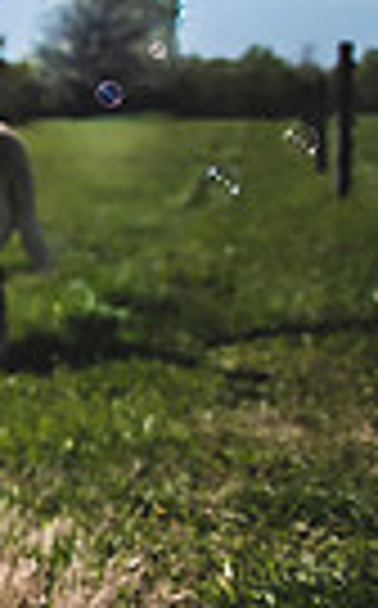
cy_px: 259
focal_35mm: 105
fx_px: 1736
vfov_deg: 19.8
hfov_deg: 9.2
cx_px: -850
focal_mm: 24
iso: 100
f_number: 2.8
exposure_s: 1/2500
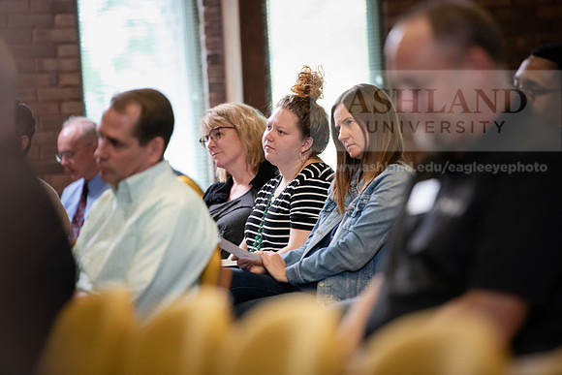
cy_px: 188
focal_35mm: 195
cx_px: 281
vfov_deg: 7.0
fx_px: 3045
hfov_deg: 10.5
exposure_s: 1/200
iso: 2000
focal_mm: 195
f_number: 3.2
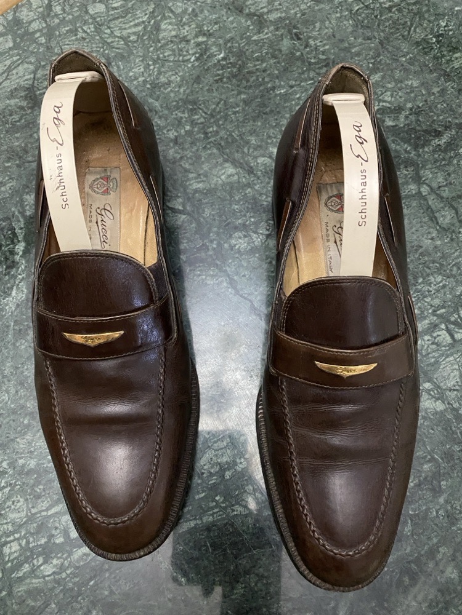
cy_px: 308
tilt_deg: -73.1
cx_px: 231
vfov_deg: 67.3
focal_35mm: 26
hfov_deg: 53.1
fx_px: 463
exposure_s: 1/30
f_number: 1.8
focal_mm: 4.25
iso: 800
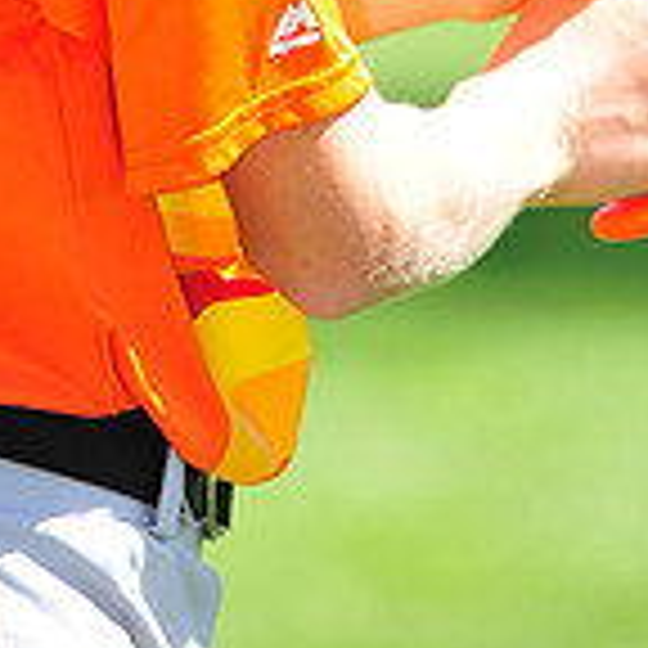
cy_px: -639
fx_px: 12707
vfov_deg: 2.9
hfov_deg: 2.9
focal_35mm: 600
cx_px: 94
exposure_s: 1/500
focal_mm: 175
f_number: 4.5
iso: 200
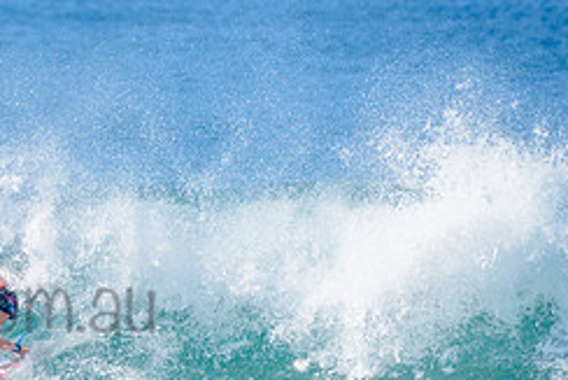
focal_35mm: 1203
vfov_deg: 1.1
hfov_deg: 1.7
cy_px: 279
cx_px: -91
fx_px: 18991
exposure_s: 1/2000
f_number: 5.6
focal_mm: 500
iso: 220
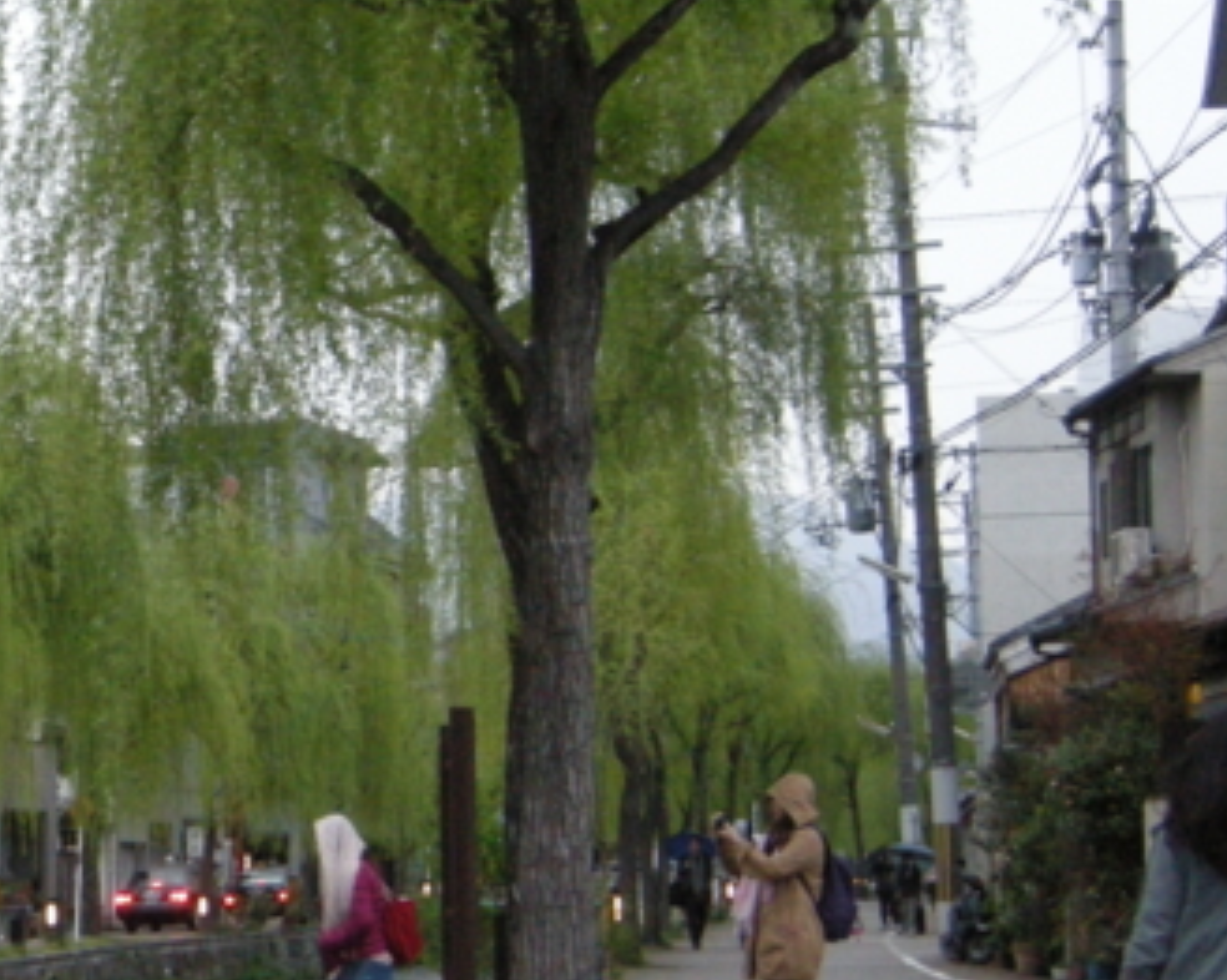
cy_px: 621
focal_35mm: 112
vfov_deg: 13.7
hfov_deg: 16.7
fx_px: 4065
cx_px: -108
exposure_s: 1/41.8
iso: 400
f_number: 3.1
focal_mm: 10.1
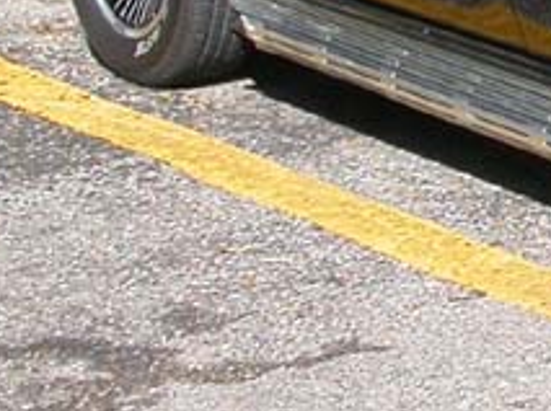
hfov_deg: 10.3
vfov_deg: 8.0
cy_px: -111
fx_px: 2908
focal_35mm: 183
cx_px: 918
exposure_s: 1/242
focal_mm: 7.85
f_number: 6
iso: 100
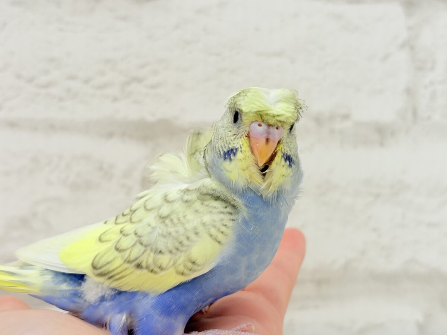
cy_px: 168
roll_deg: +0.3
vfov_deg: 28.0
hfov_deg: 36.8
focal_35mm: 52
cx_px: 224
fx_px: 671
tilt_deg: -3.0
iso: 64
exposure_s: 1/100
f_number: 1.6
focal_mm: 5.96
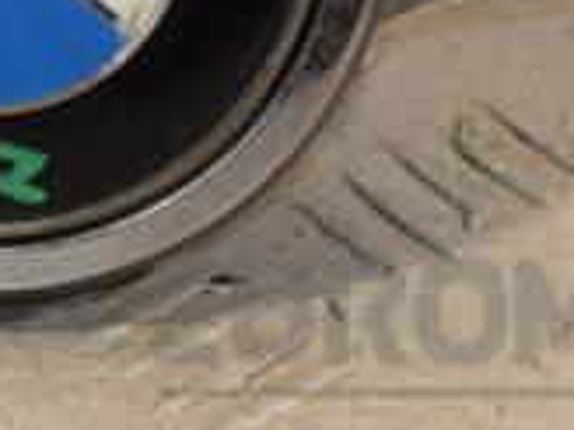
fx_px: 8589
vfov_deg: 2.9
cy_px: -154
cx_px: 84
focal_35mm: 518
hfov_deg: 3.8
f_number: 8
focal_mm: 98
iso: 800
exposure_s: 1/200
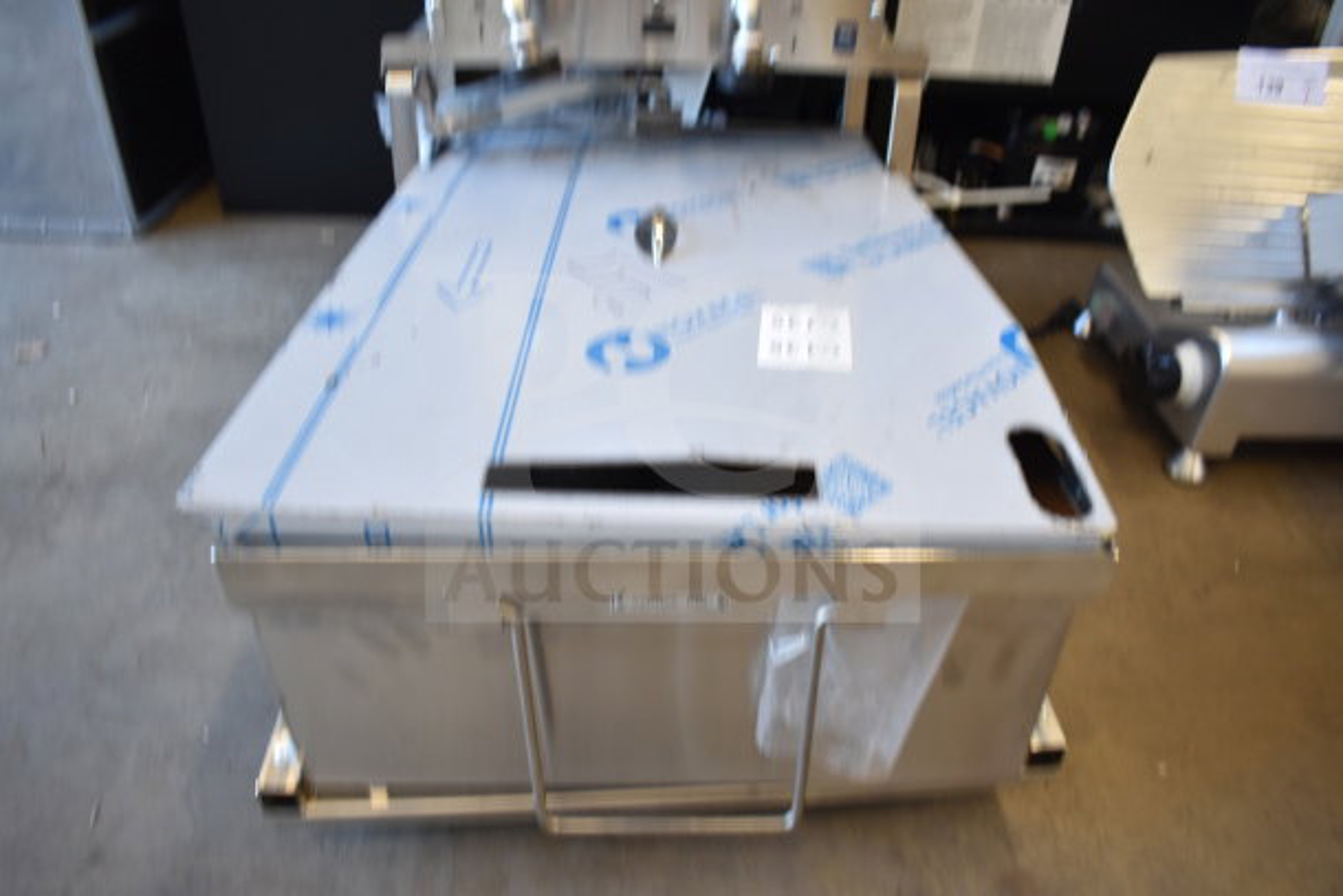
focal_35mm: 27
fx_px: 1007
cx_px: 672
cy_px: 448
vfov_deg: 48.0
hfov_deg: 67.4
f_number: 3.5
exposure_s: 1/30
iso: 220
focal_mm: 18
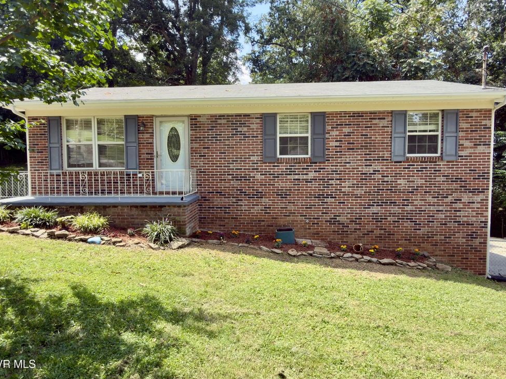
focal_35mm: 21
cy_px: 183
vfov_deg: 63.4
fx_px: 307
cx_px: 253
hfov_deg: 79.0
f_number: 2.2
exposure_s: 1/227
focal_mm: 2.22
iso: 25
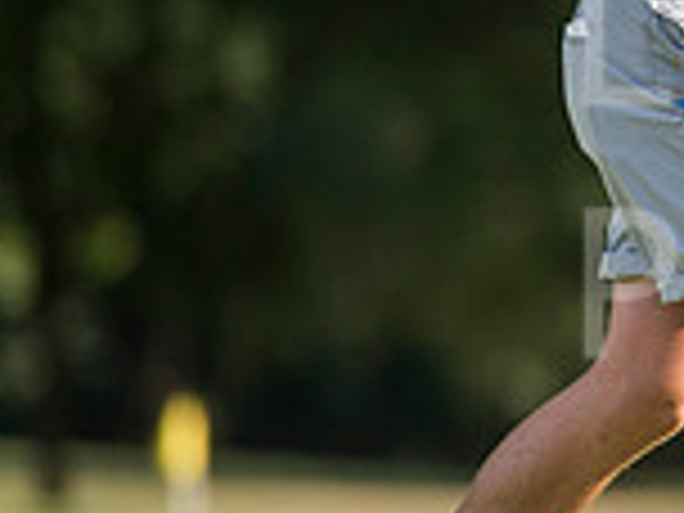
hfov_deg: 1.8
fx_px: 21736
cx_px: 1166
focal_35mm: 1100
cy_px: 74
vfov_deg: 1.4
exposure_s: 1/2000
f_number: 4
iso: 400
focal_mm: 300
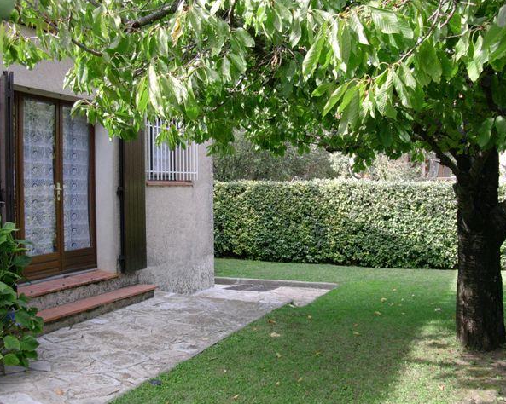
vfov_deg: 38.2
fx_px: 584
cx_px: 251
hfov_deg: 46.9
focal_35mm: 39
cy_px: 200
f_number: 2.7
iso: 70
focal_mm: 5.6
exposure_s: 1/209
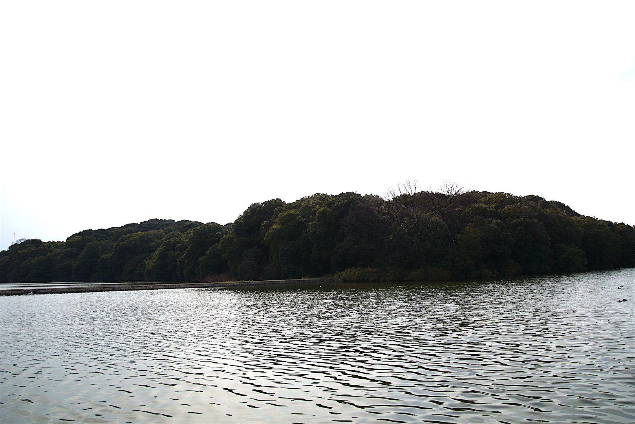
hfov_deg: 67.4
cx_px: 318
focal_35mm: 27
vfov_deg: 48.0
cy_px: 212
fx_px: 476
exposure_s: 1/320
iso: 100
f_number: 10
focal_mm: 18
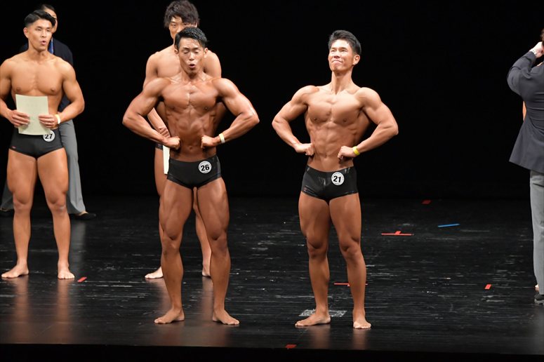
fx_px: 3625
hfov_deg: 8.6
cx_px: 272
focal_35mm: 240
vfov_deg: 5.7
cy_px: 181
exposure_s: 1/400
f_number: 5.6
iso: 4000
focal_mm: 160
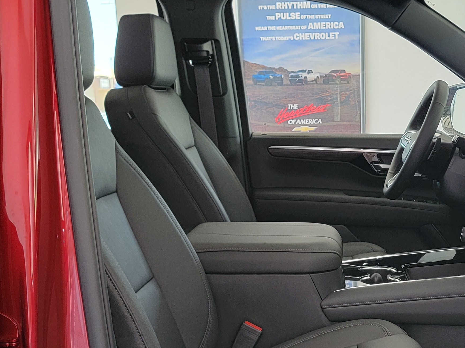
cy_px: 259
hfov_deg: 34.3
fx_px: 739
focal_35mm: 55
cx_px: 343
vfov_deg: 26.2
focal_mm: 6.7
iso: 200
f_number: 1.8
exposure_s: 1/60
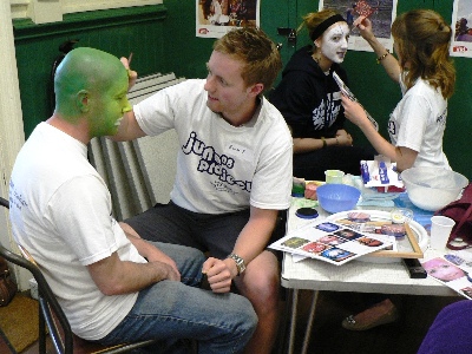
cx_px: 236
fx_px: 491
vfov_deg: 39.7
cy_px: 177
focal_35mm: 36
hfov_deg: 51.4
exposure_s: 1/15
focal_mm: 6
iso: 200
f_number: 2.8
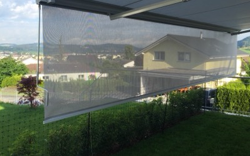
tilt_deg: -3.3
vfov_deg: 40.4
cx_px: 125
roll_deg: -0.4
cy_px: 64
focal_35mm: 31
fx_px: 211
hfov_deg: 61.2
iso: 32
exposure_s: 1/791
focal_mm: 4.15
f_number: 2.2
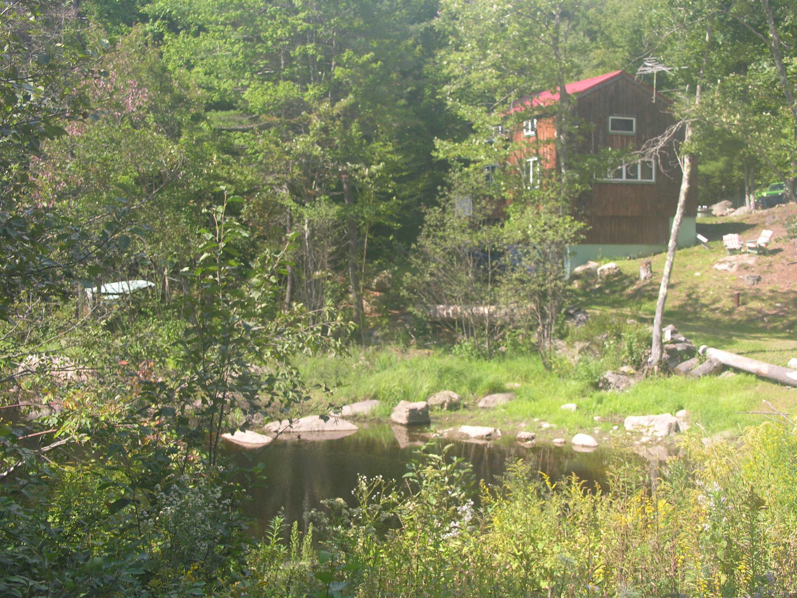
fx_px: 1151
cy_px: 299
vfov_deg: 29.1
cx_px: 398
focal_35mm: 50
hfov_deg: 38.2
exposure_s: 1/50
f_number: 3.5
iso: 50
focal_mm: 12.7
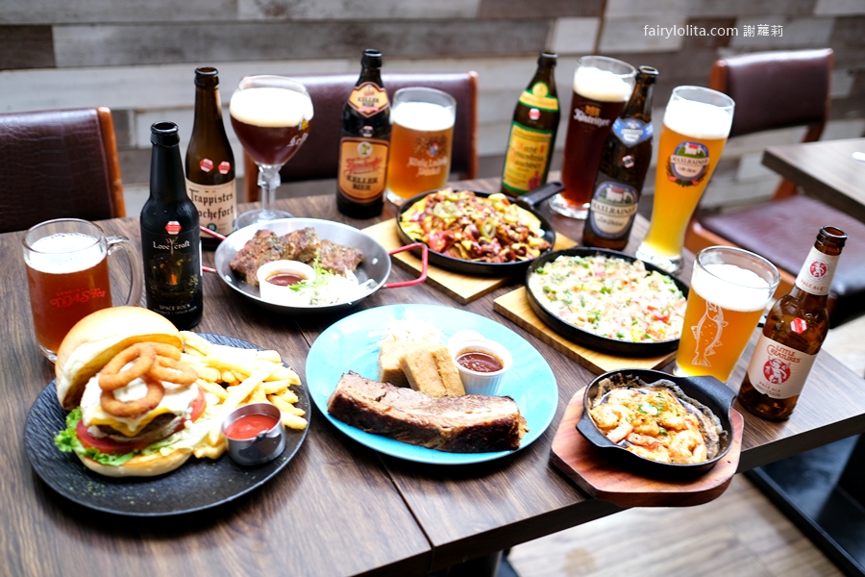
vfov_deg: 37.9
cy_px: 288
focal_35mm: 35
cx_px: 432
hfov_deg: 54.4
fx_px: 841
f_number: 2
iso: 160
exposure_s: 1/60
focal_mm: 23
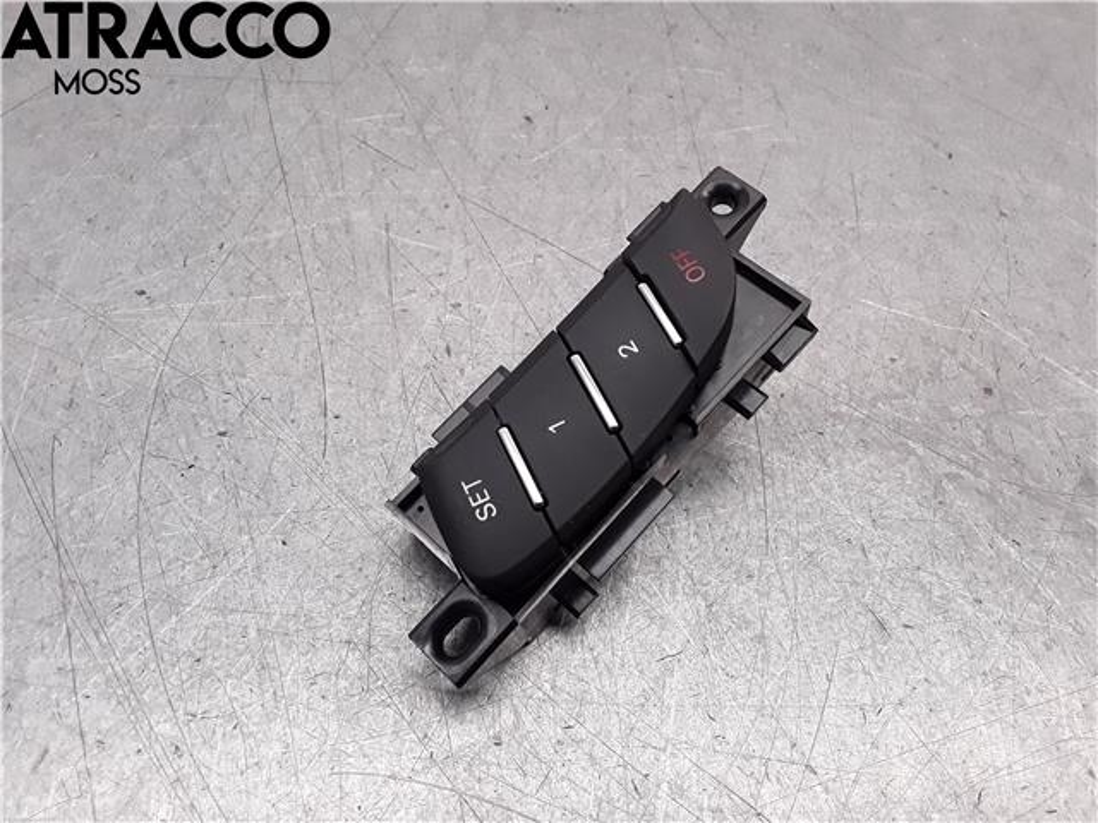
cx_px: 549
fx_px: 888
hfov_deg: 63.4
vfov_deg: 49.7
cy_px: 412
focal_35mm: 28
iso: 100
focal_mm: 2.91
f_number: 1.9
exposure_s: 1/138
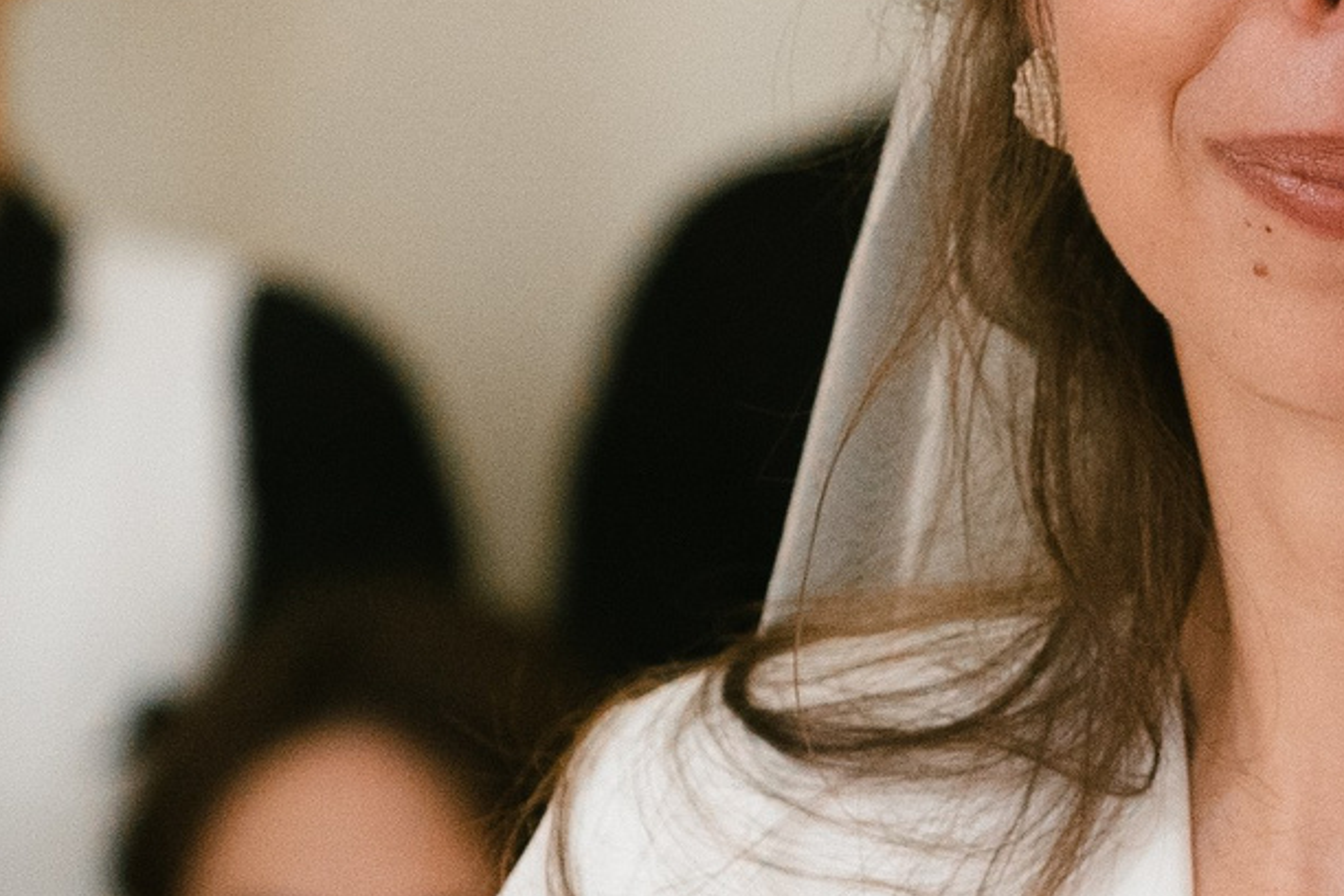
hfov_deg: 6.4
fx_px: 11722
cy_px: 32
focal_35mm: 314
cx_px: 2413
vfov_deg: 4.4
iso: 1600
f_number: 4
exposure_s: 1/640
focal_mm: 75
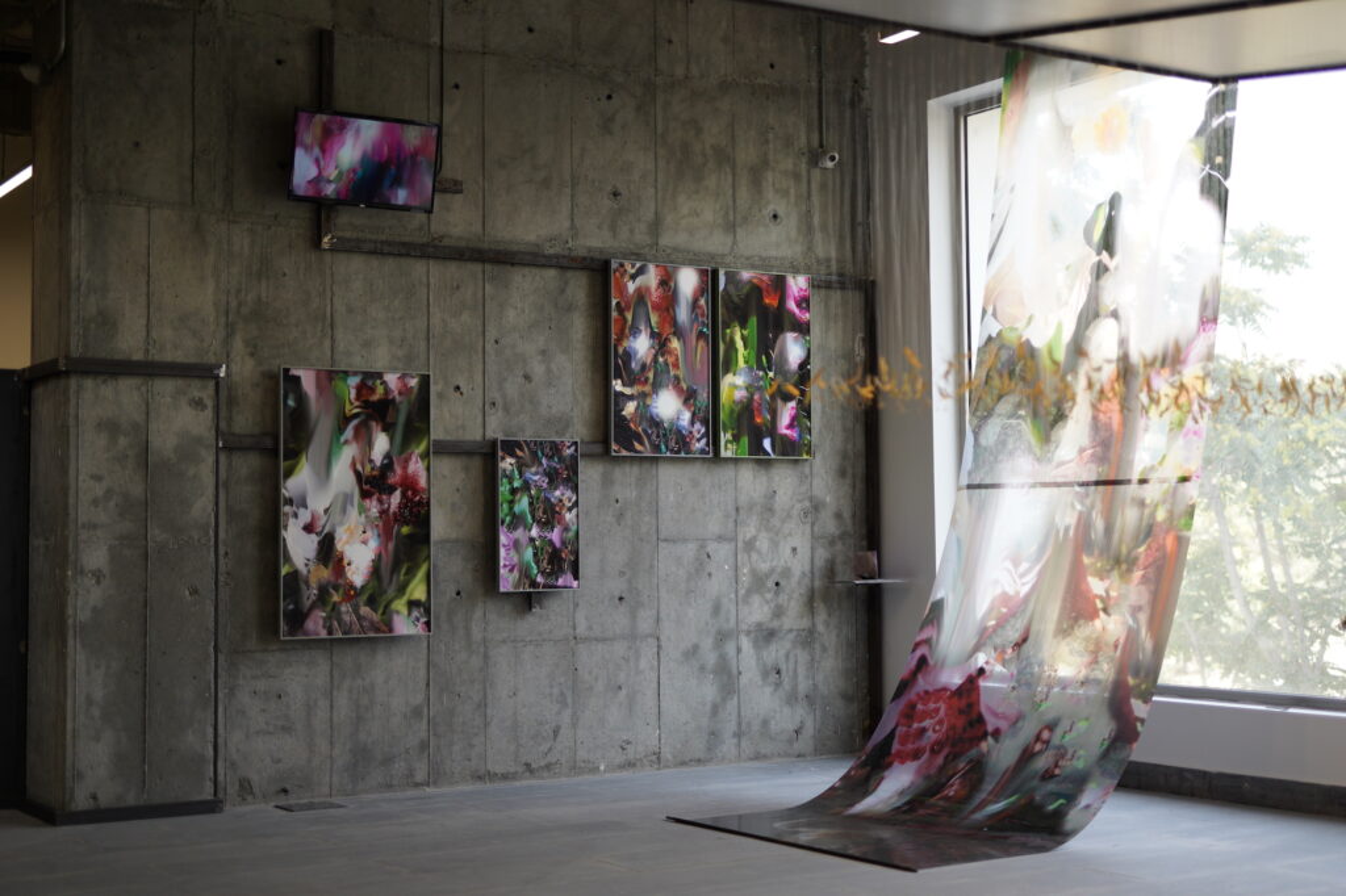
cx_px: 673
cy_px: 448
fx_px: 1869
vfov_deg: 27.0
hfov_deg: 39.6
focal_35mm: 50
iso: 320
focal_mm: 50
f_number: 1.4
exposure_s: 1/1250
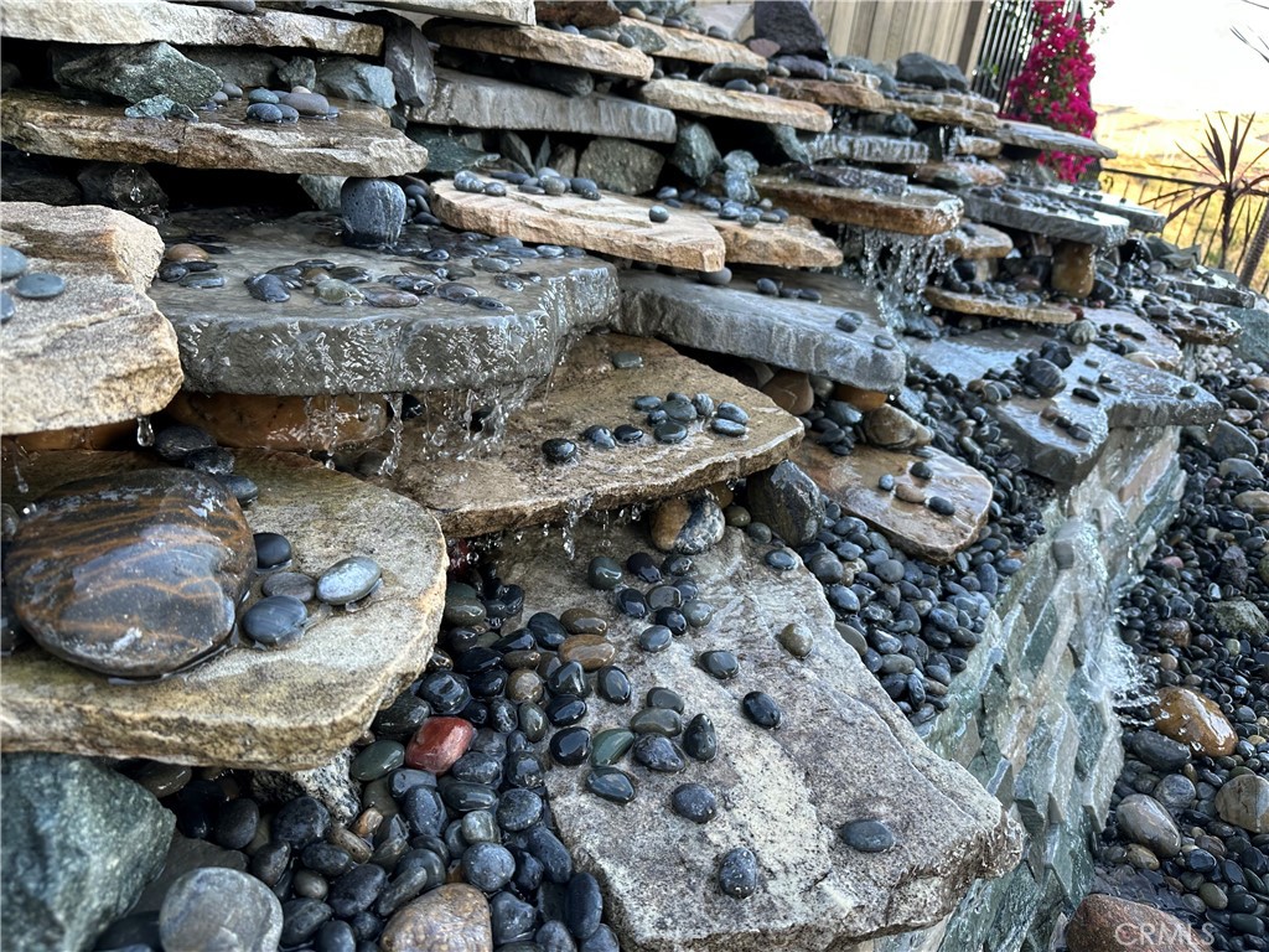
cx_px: 634
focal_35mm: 24
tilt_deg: -23.2
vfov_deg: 56.8
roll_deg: -6.4
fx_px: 880
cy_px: 476
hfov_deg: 71.6
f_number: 1.78
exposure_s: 1/121
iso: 64
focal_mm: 6.86
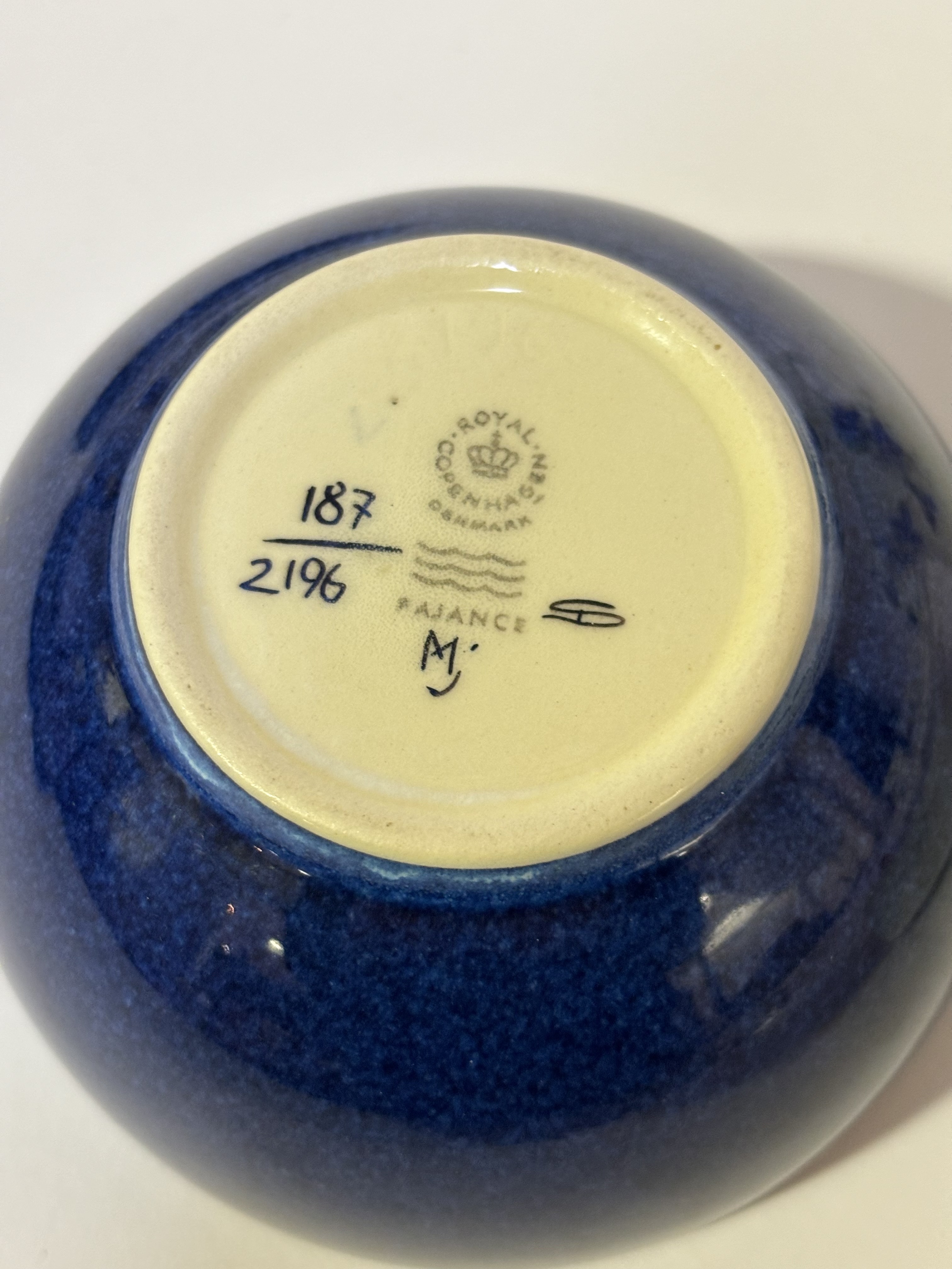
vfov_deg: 36.8
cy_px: 634
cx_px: 476
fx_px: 1907
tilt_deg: -68.6
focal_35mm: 52
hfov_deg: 28.0
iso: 125
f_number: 1.6
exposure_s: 1/50
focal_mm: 5.96
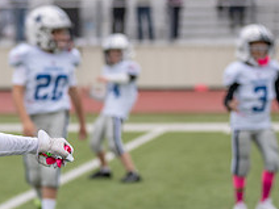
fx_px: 2200
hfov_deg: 7.2
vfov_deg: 5.4
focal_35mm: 273
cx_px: -58
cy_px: 145
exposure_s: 1/1250
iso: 200
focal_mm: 70
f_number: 2.8
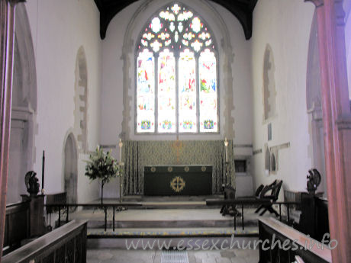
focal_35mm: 35
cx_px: 176
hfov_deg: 52.6
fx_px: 355
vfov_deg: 40.7
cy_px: 132
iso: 69
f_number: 2.8
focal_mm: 8.9
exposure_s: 1/3.5
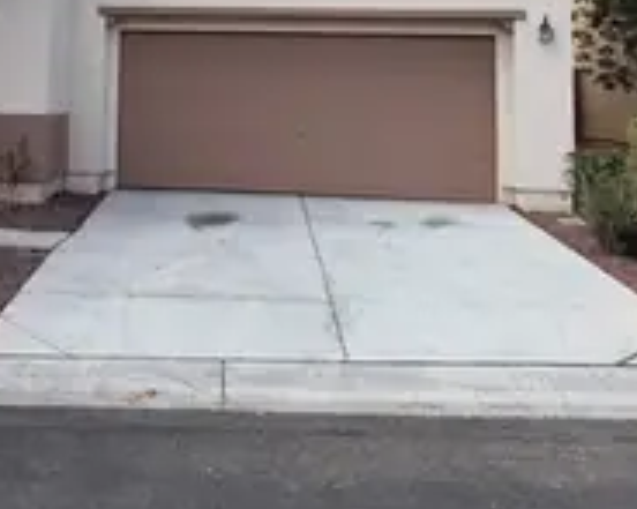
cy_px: -3
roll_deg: -1.1
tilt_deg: +6.4
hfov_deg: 35.5
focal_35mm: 51
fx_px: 961
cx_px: 128
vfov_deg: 27.9
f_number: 1.78
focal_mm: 6.76
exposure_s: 1/2299
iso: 80
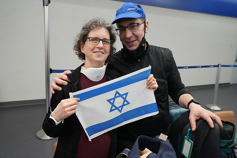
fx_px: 178
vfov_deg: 48.0
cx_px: 118
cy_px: 79
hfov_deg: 67.4
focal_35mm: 27
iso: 6400
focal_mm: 27
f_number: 5.6
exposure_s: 1/80
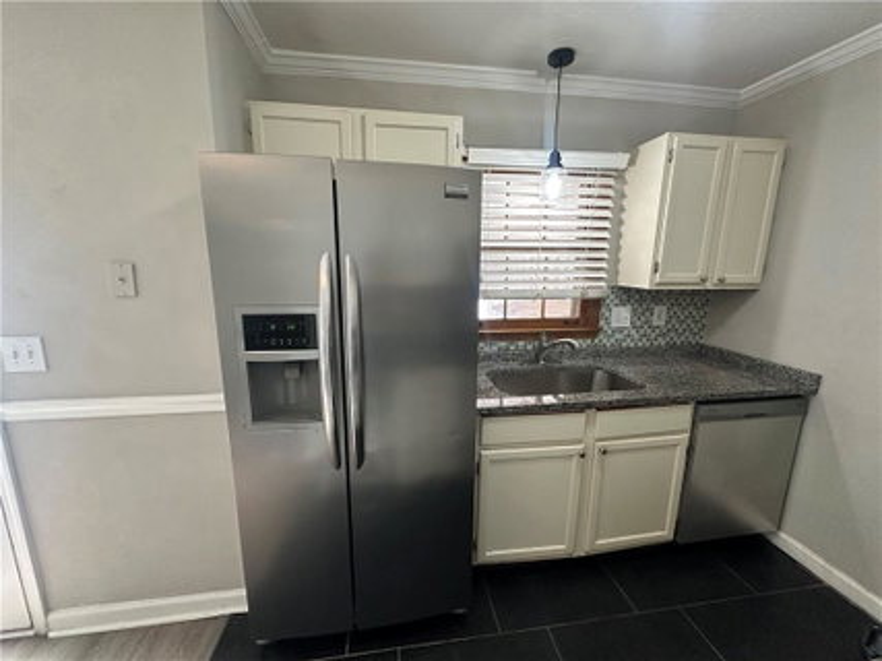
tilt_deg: -10.3
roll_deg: -0.8
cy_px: 330
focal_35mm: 14
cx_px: 441
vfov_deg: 85.6
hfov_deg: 102.1
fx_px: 357
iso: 250
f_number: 2.2
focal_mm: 2.22
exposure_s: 1/120
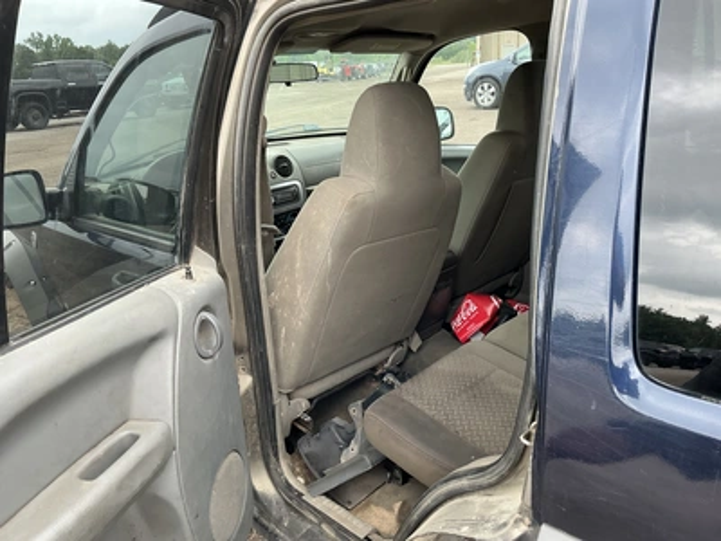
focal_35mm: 28
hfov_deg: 63.4
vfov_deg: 49.7
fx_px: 583
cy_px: 270
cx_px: 360
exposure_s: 1/122
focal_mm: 3
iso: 25
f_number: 1.8
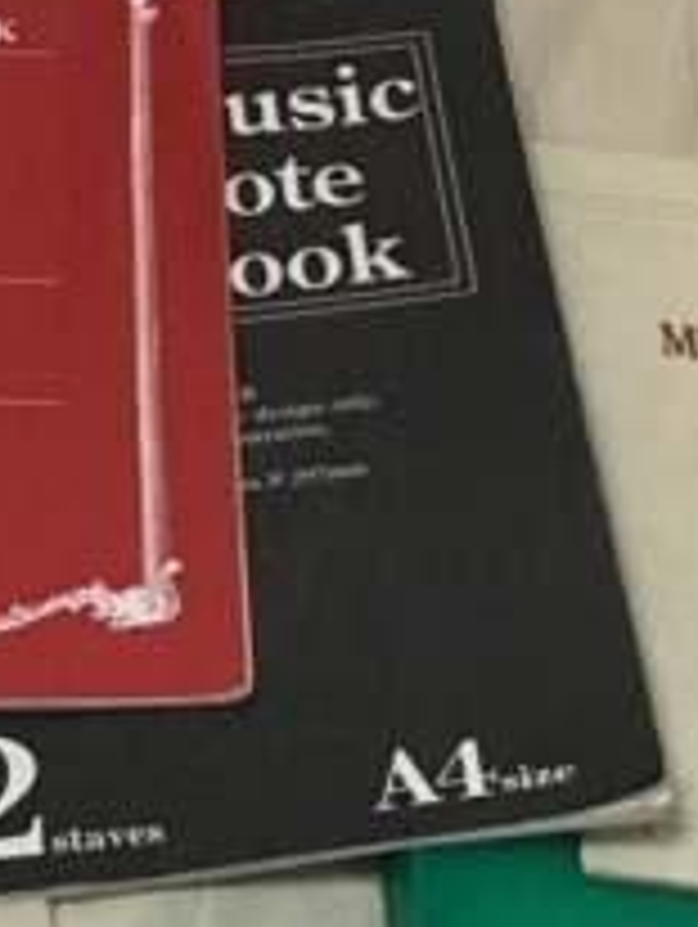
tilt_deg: -64.8
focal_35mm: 144
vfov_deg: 13.2
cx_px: -567
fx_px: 3864
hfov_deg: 9.8
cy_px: 1233
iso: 200
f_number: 2.2
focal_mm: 4.15
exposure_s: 1/33
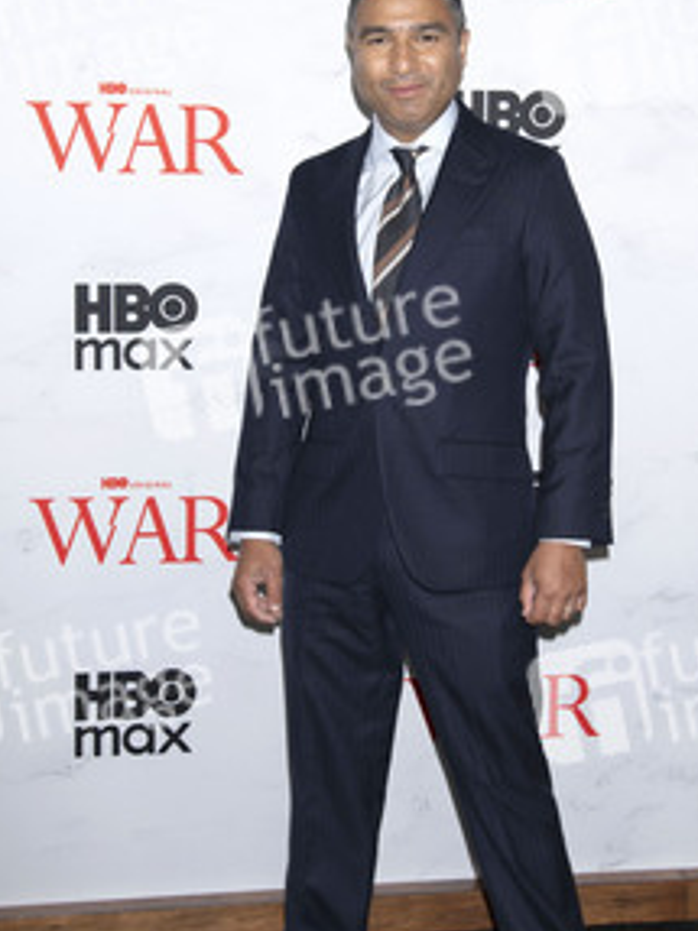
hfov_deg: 24.8
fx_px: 1587
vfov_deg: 32.7
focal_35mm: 59
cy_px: 526
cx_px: 399
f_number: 5.6
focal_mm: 44
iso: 640
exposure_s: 1/200
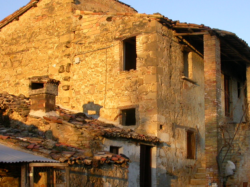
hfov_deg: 32.6
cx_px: 151
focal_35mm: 59
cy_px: 109
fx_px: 426
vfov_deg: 24.8
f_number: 5.3
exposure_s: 1/172
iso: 100
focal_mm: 7.85
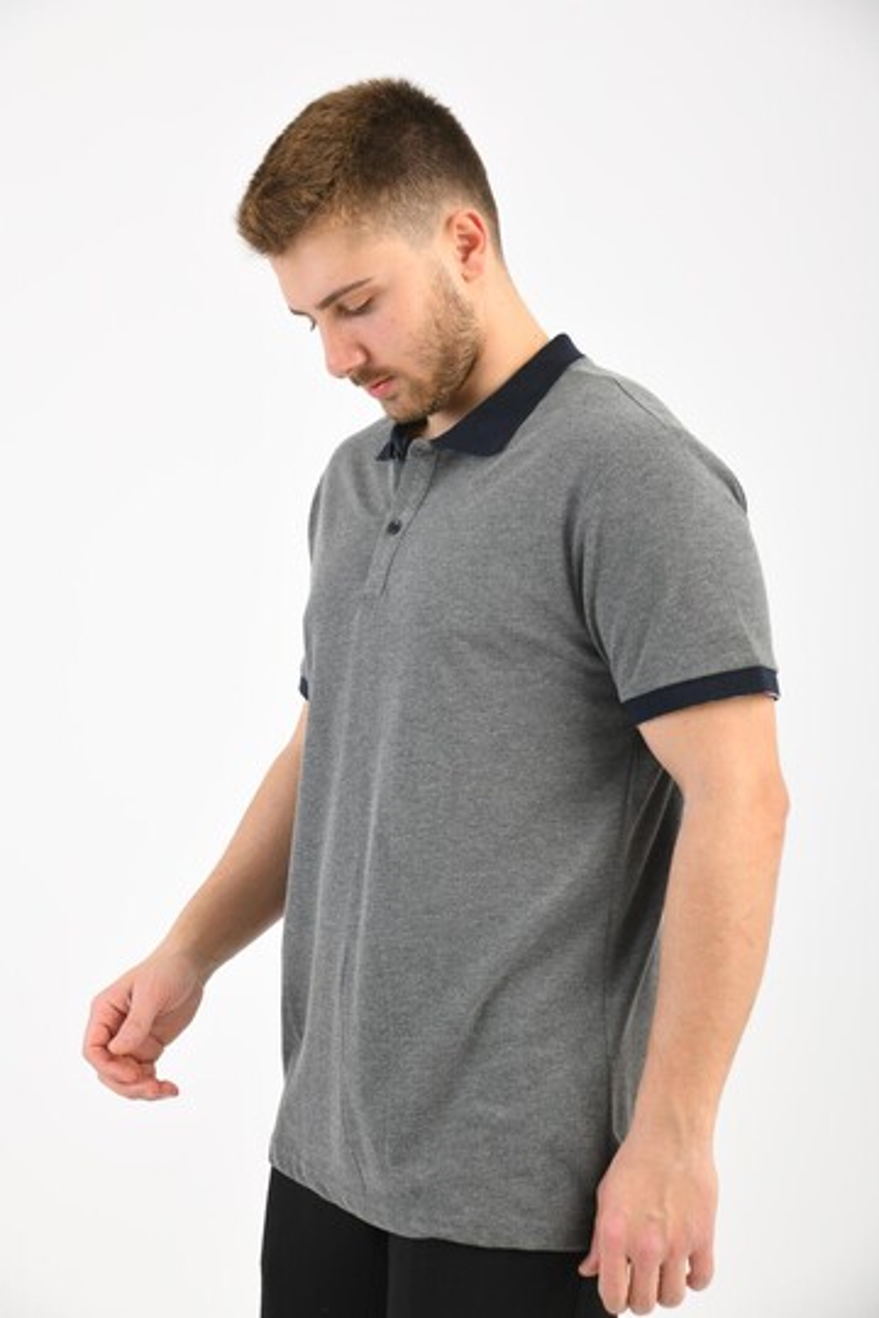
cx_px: 440
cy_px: 659
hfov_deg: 19.5
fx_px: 2564
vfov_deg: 28.8
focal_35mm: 70
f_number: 7.1
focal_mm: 70
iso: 100
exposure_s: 1/160
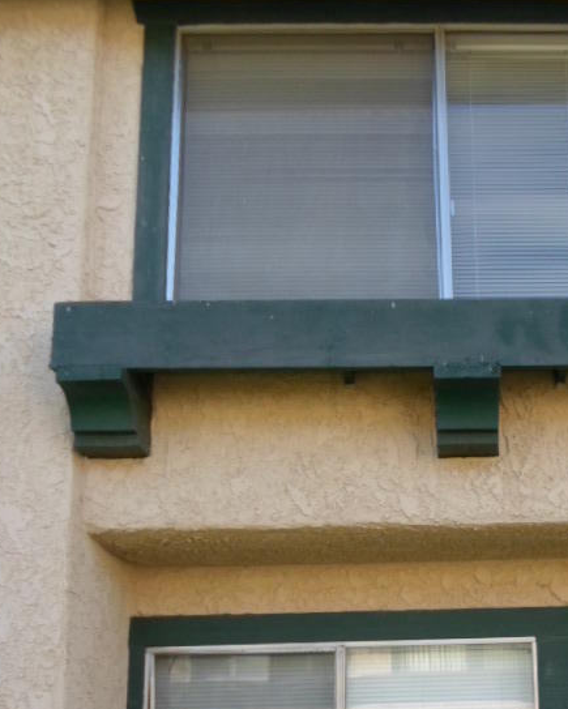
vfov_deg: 38.2
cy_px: 603
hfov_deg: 31.5
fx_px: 966
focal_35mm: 46
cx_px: 492
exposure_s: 1/250
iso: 80
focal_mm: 4.5
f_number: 2.5
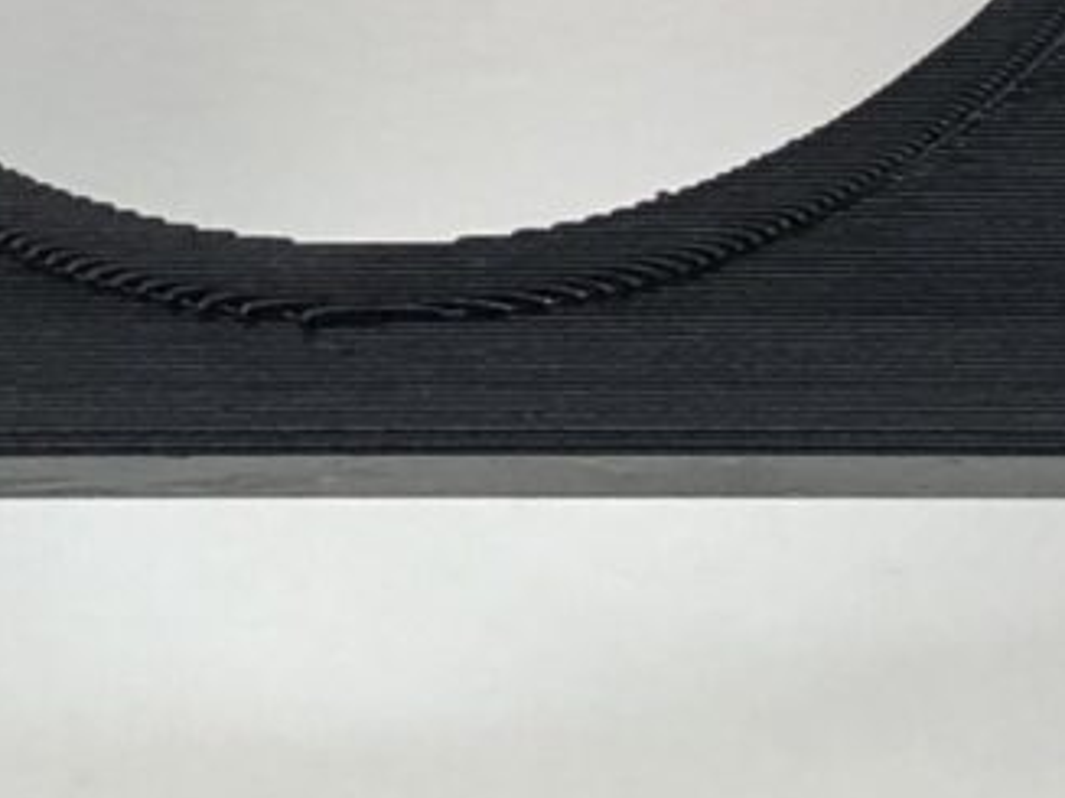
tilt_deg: -86.2
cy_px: -453
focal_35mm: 219
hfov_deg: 9.0
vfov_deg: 6.7
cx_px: 355
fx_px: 6735
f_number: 1.8
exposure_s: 1/40
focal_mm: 3.99
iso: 20
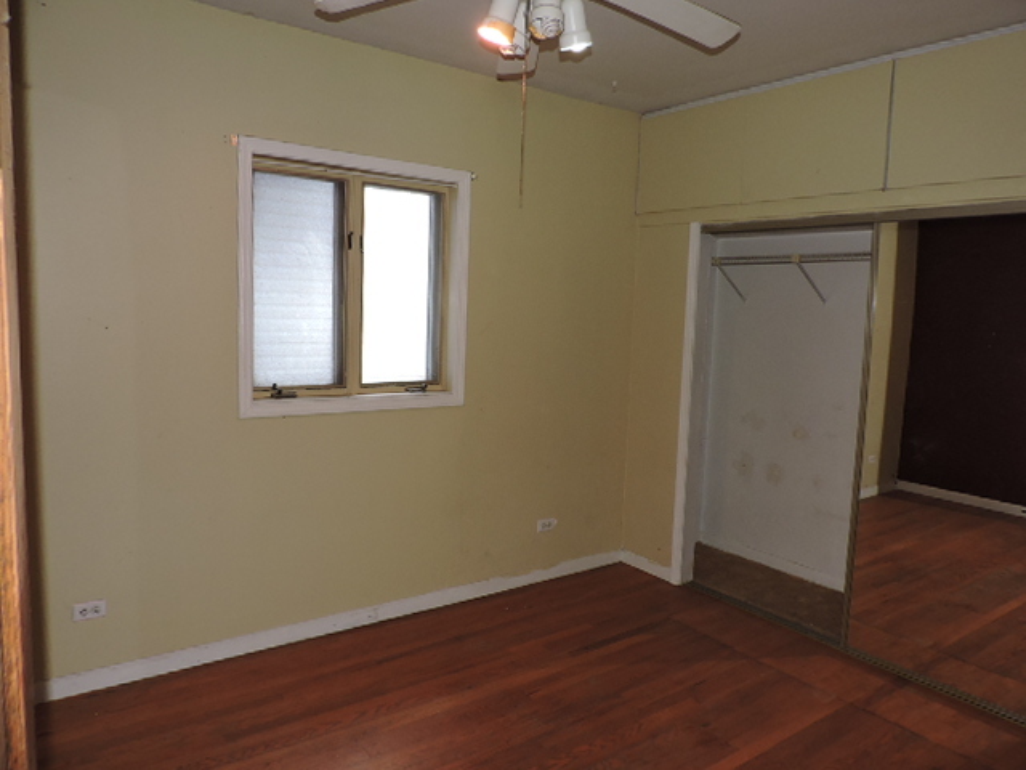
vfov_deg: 56.8
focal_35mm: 24
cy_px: 385
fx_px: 711
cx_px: 513
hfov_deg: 71.6
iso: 200
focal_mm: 4.3
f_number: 3
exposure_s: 1/30
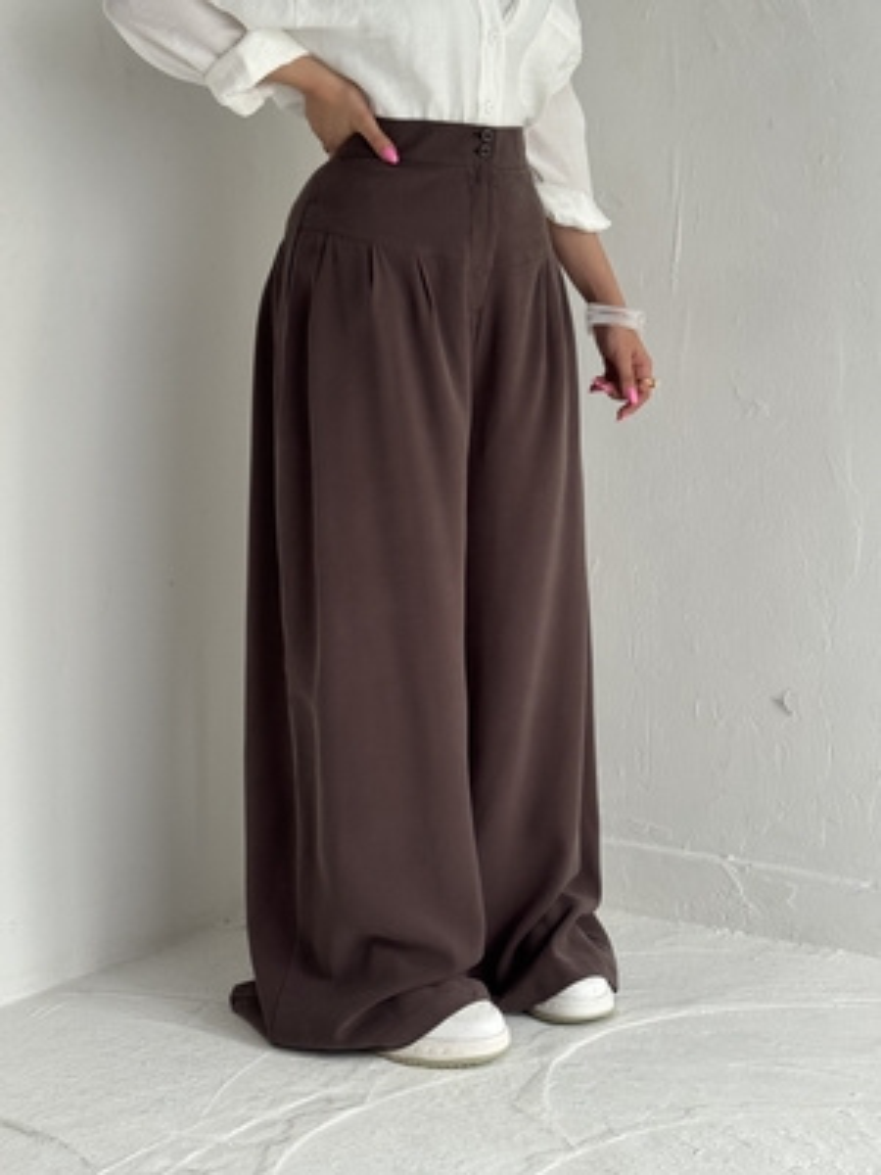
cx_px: 440
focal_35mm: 48
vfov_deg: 39.7
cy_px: 588
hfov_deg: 30.3
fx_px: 1629
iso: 100
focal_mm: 6.76
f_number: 1.78
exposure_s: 1/134
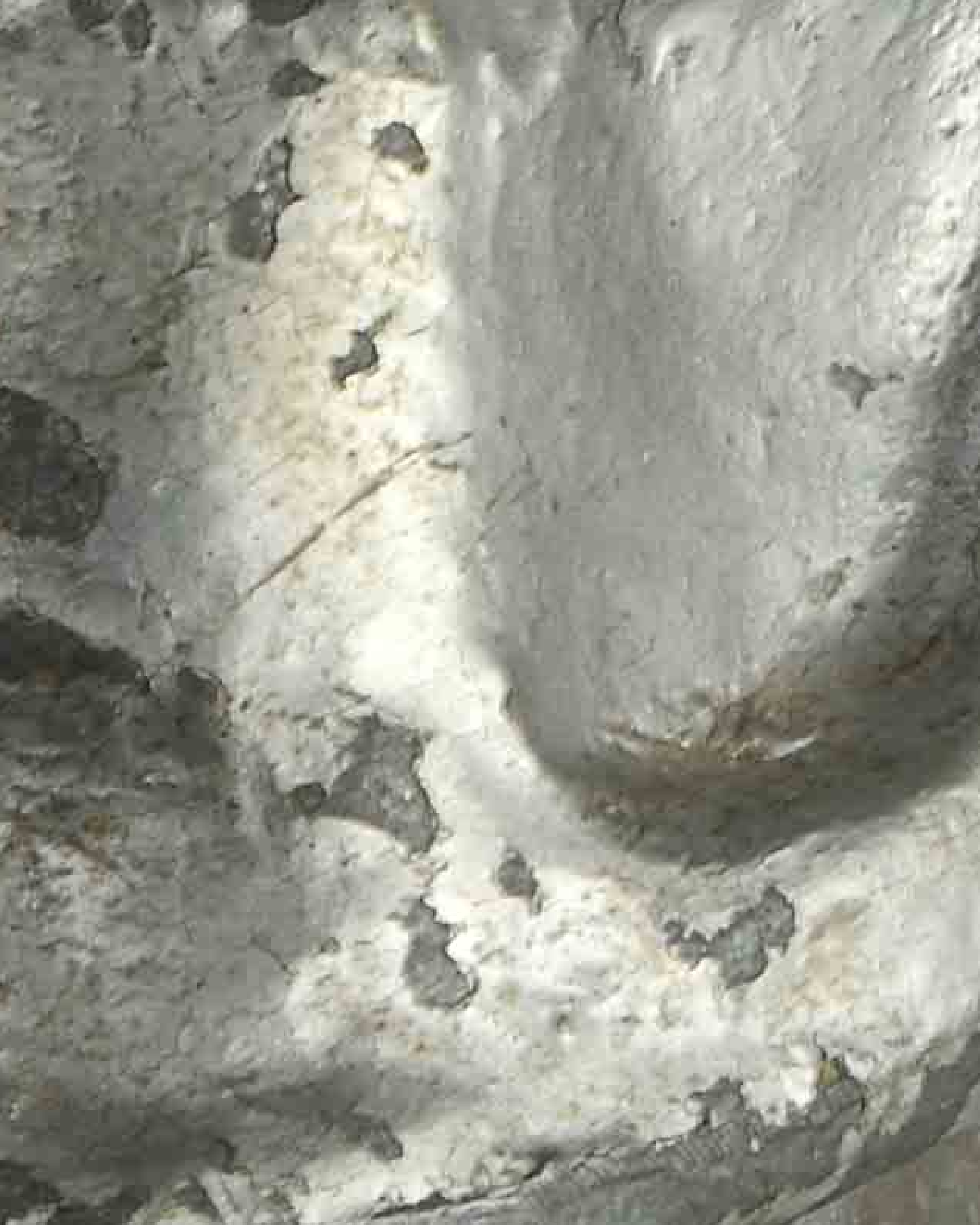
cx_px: 358
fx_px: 15880
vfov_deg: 4.4
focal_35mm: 438
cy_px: 192
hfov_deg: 3.5
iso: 100
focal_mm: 50
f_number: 18
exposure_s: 1/80
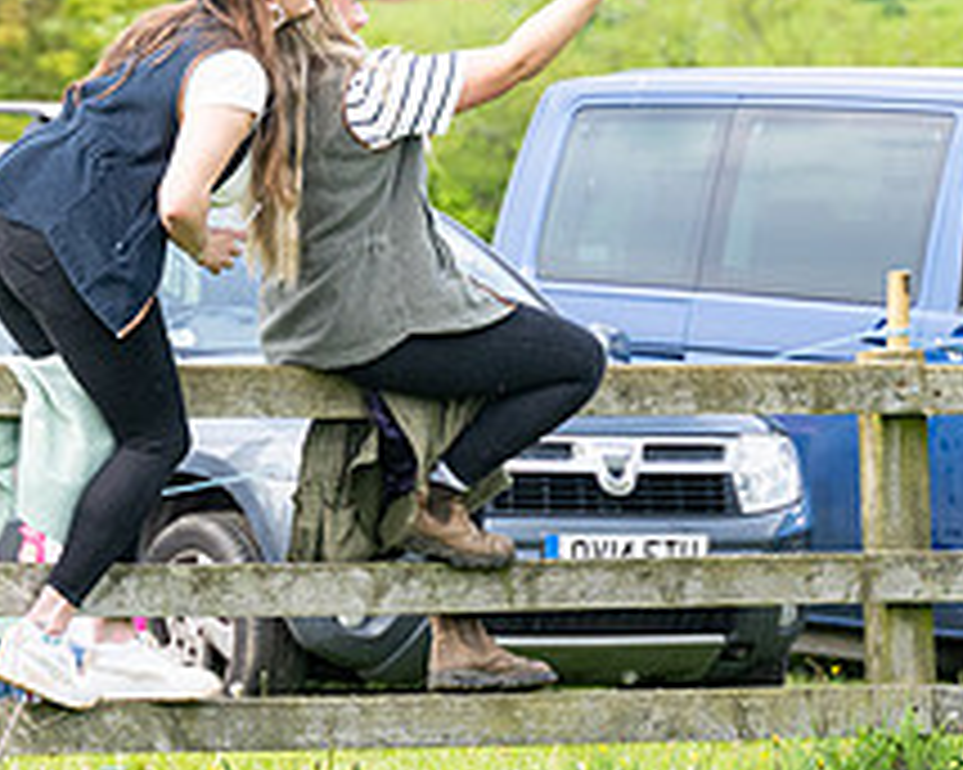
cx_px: 55
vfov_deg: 4.2
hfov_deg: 5.2
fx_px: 10569
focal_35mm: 371
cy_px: 297
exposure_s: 1/2000
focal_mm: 125
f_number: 4
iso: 400
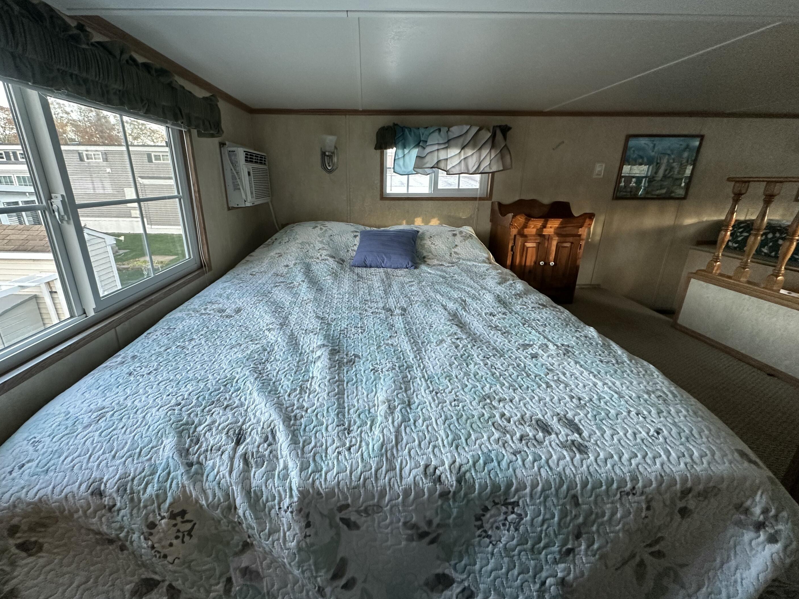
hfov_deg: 98.0
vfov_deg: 81.7
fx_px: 346
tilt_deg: -18.1
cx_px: 372
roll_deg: -0.2
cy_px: 291
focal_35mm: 15
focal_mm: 2.22
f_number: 2.2
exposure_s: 1/99
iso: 250
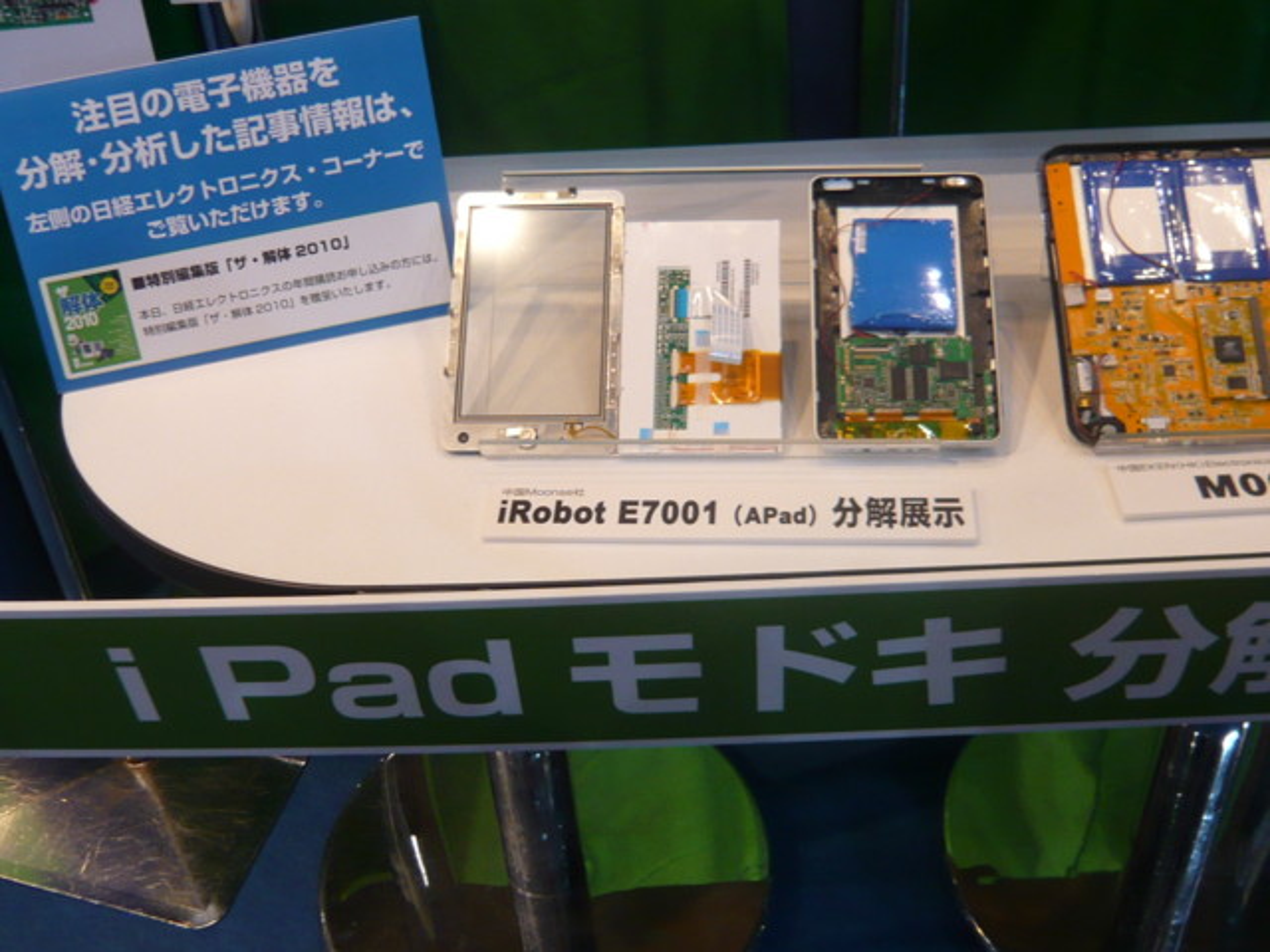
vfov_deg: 34.3
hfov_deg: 44.8
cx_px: 635
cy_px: 476
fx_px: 1541
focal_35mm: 42
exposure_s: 1/30
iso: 125
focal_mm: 4.6
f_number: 2.8
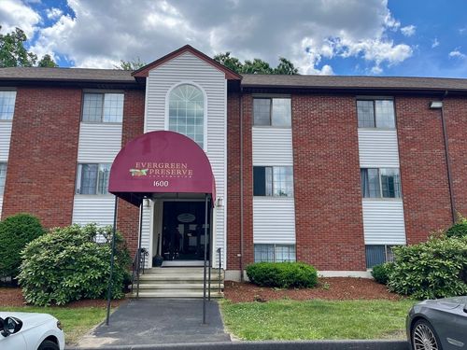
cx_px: 234
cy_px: 175
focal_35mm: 26
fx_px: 351
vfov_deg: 53.1
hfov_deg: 67.3
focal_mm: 5.1
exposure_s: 1/1536
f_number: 1.6
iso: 50
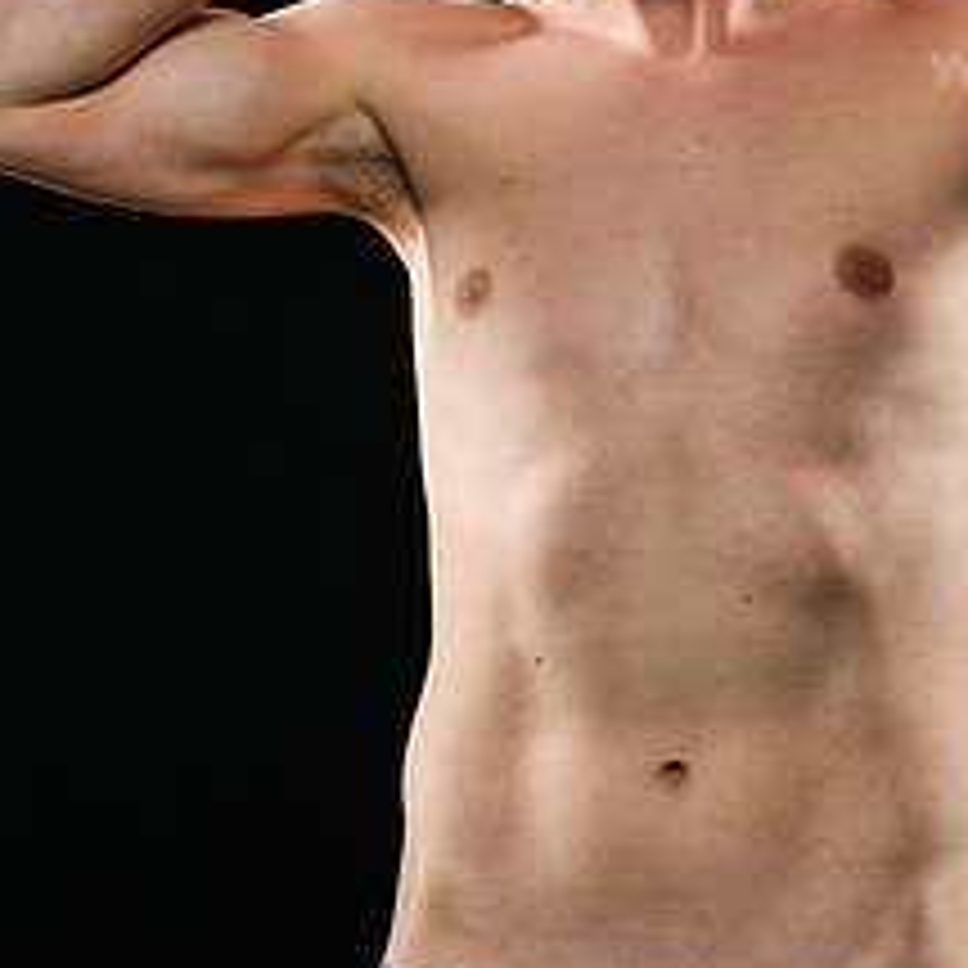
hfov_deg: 5.7
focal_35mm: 309
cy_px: 160
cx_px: 725
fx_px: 9776
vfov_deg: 5.7
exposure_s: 1/250
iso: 320
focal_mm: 135
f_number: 6.3
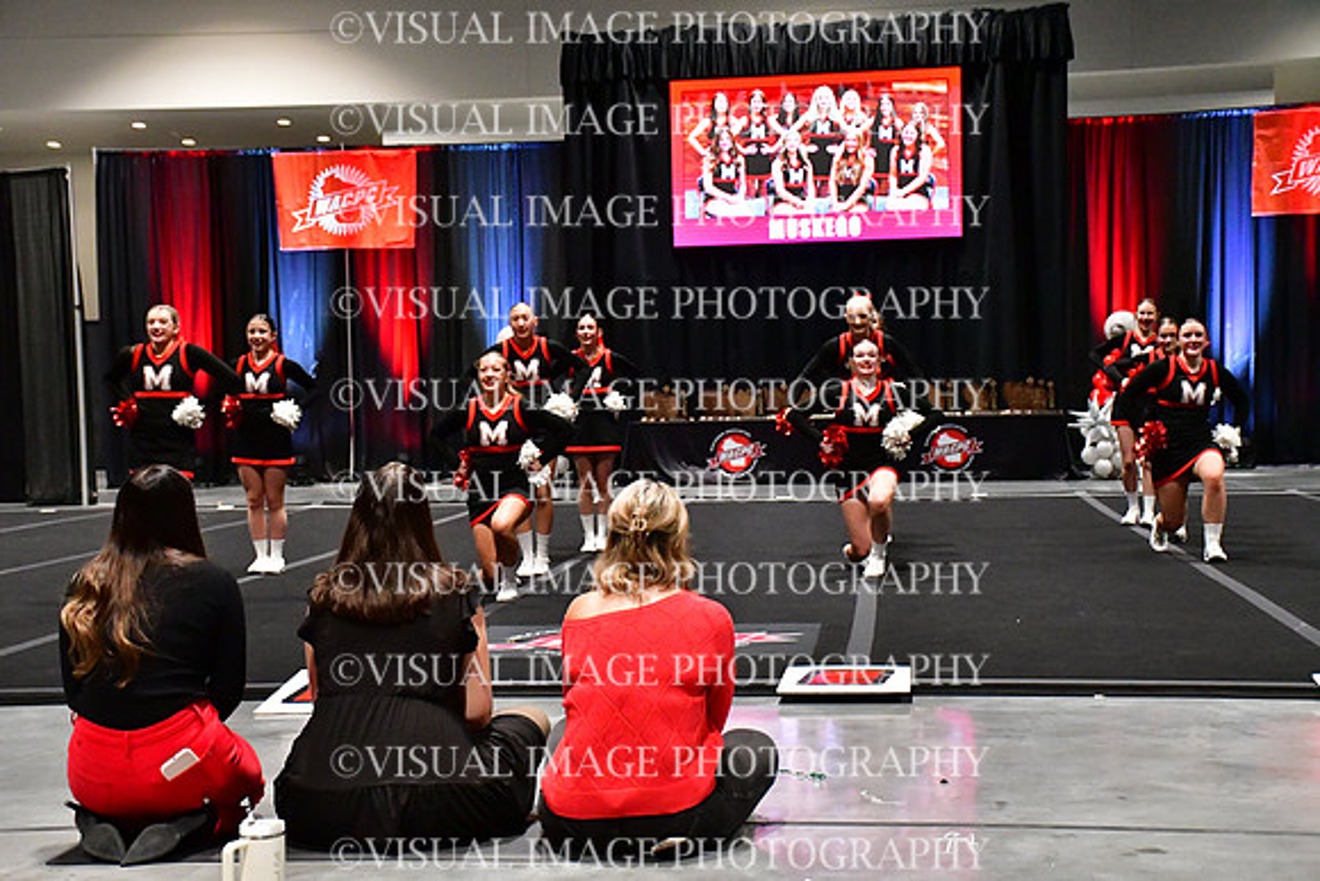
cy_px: 440
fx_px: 2090
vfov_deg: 23.8
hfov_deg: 35.0
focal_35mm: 57
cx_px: 660
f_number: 4.2
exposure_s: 1/400
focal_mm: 38
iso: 6400
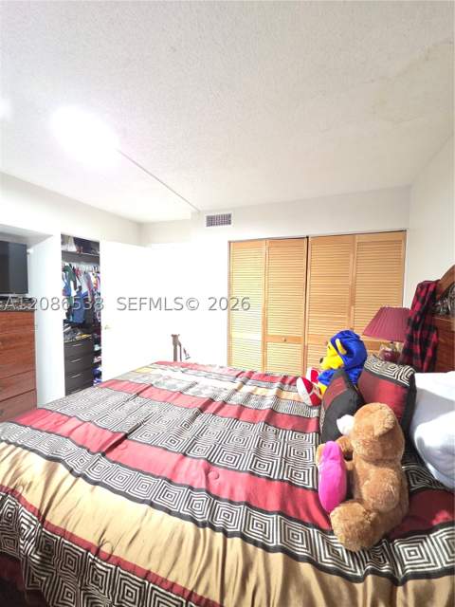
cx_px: 228
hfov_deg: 89.9
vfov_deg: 106.2
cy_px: 304
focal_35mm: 13
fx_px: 228
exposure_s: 1/24
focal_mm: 2.2
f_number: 2.2
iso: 1600
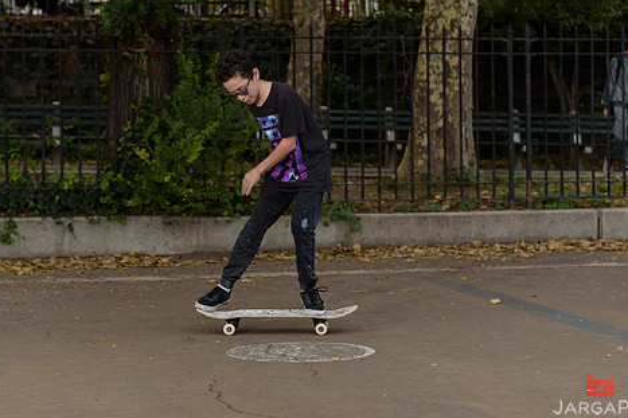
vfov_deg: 16.6
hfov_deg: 24.8
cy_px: 183
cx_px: 292
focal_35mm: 82
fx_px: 1430
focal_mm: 66
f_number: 4
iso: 200
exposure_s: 1/250
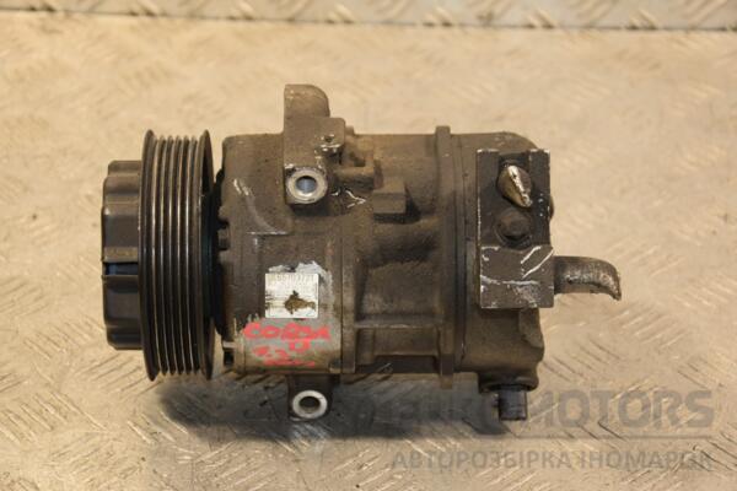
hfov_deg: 20.6
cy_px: 246
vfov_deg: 13.8
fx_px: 2027
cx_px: 368
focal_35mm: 99
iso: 800
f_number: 5.3
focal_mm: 66
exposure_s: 1/100
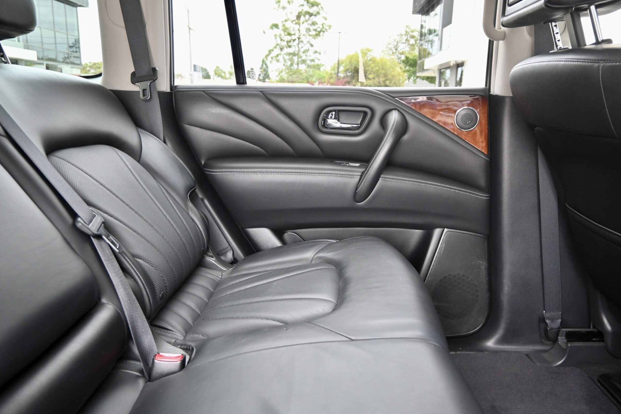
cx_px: 326
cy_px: 201
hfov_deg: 69.3
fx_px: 449
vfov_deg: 49.6
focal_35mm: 26
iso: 640
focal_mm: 16
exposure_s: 1/125
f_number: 3.5
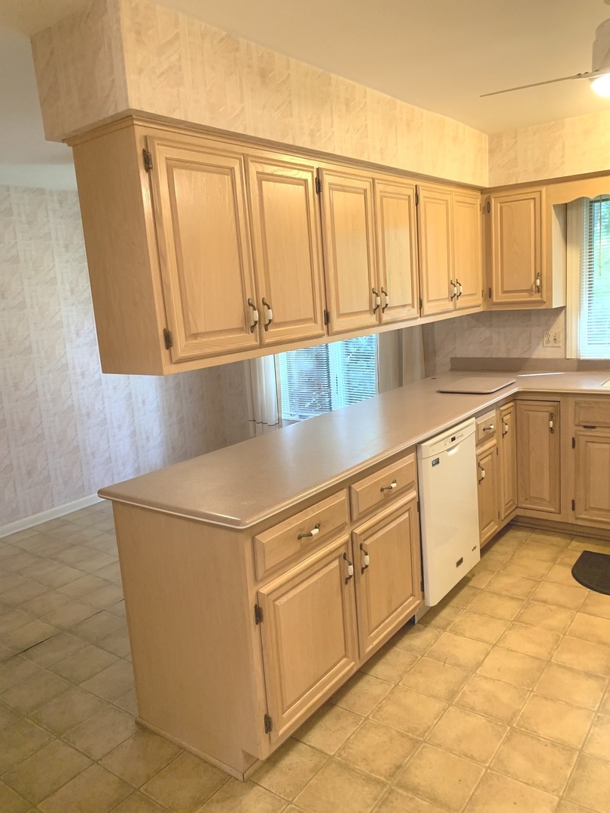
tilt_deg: -8.8
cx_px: 305
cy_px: 406
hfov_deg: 53.1
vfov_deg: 67.3
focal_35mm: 26
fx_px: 611
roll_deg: +5.0
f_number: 1.8
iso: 250
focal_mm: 4.25
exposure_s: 1/60
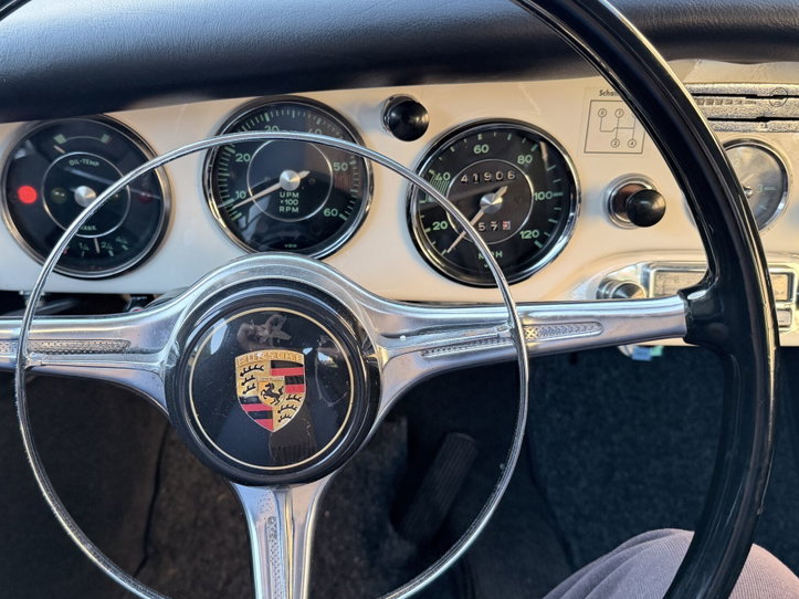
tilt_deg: -27.5
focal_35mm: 34
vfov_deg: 41.8
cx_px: 299
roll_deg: -1.9
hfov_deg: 53.4
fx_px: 785
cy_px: 283
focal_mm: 6.76
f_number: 1.78
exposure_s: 1/109
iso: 200
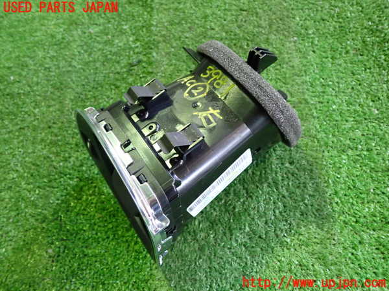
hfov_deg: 60.0
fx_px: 337
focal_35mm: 30
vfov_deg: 46.8
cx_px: 194
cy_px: 146
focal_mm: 5.4
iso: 500
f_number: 2.3
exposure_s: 1/30
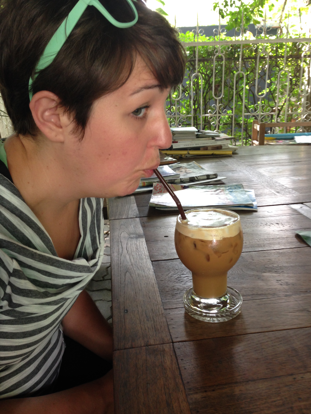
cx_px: 157
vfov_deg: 54.0
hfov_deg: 41.8
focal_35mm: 34
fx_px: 407
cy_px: 202
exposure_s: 1/20
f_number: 2.4
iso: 80
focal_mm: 4.12
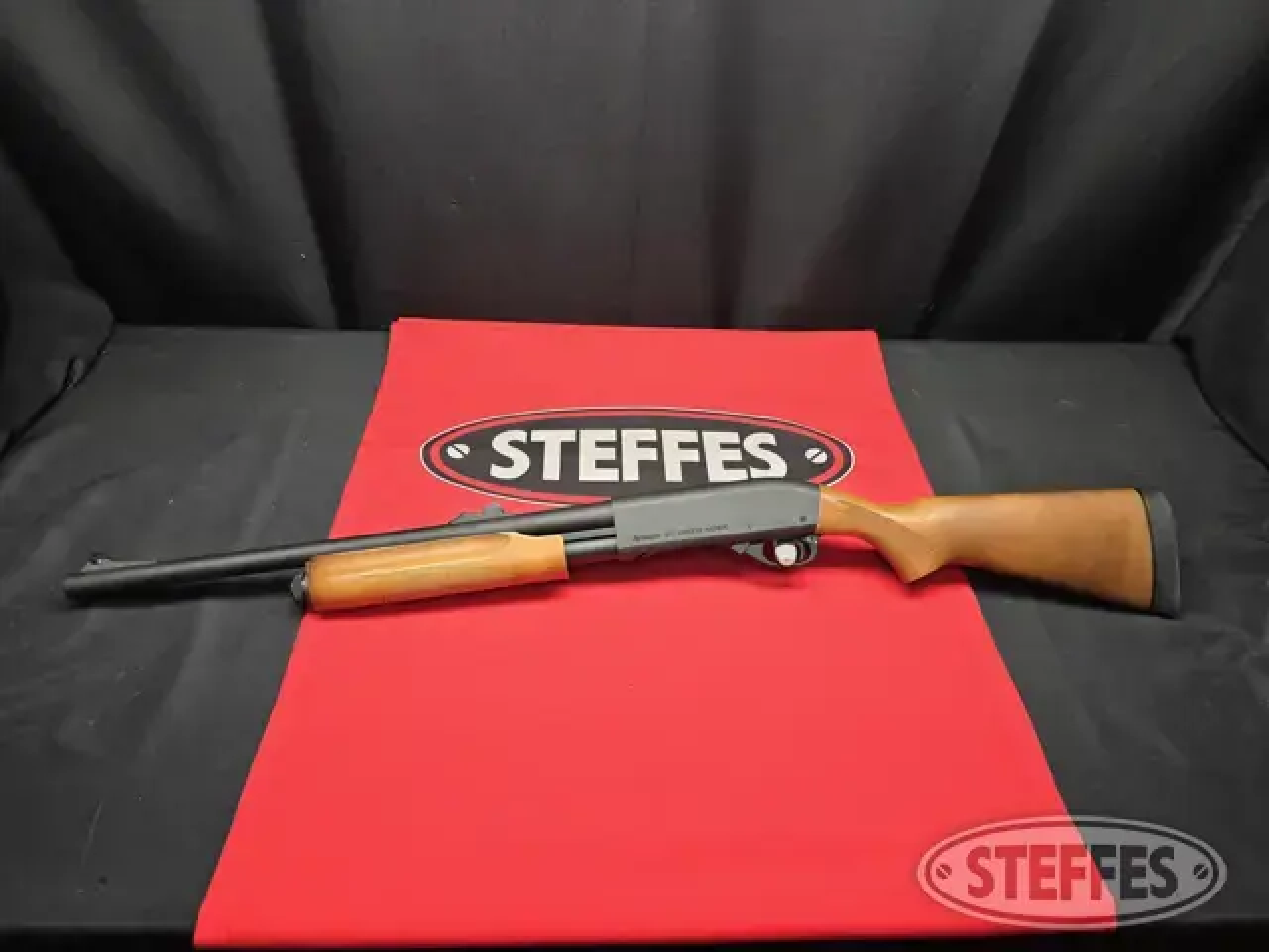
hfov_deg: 73.9
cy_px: 476
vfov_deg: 58.9
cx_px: 634
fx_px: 843
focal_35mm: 23
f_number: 1.7
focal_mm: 6.3
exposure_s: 1/120
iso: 100
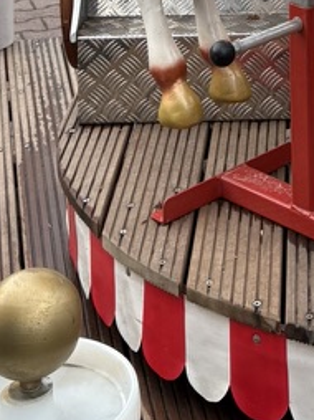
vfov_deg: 15.7
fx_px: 1272
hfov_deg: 13.5
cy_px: -359
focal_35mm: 105
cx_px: 410
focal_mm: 5.96
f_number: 1.6
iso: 64
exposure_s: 1/373
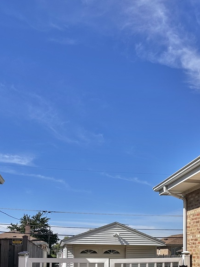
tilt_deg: +3.1
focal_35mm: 45
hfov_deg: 31.7
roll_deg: -2.0
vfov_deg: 39.7
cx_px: 146
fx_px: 347
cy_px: 228
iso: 80
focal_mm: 6.86
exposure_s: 1/5848
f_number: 1.78
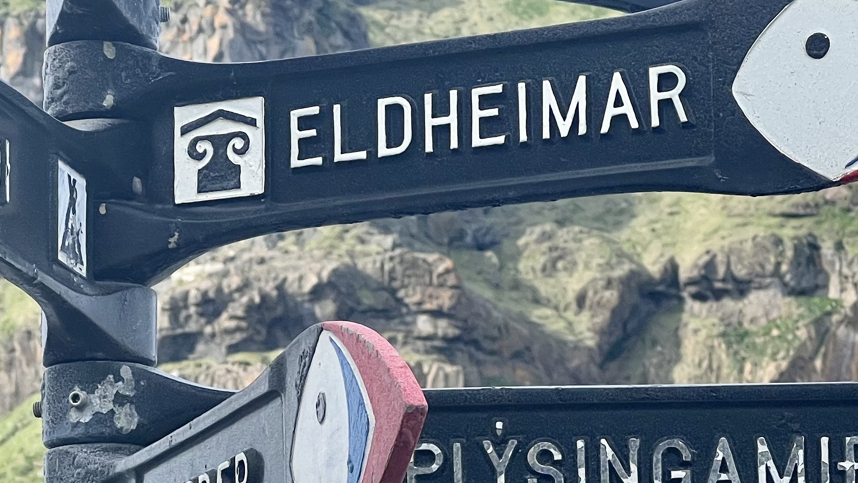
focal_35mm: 174
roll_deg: +1.2
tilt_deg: +11.2
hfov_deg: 12.3
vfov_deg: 7.0
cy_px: 319
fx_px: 3958
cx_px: 701
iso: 32
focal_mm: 9
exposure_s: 1/223
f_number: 2.8
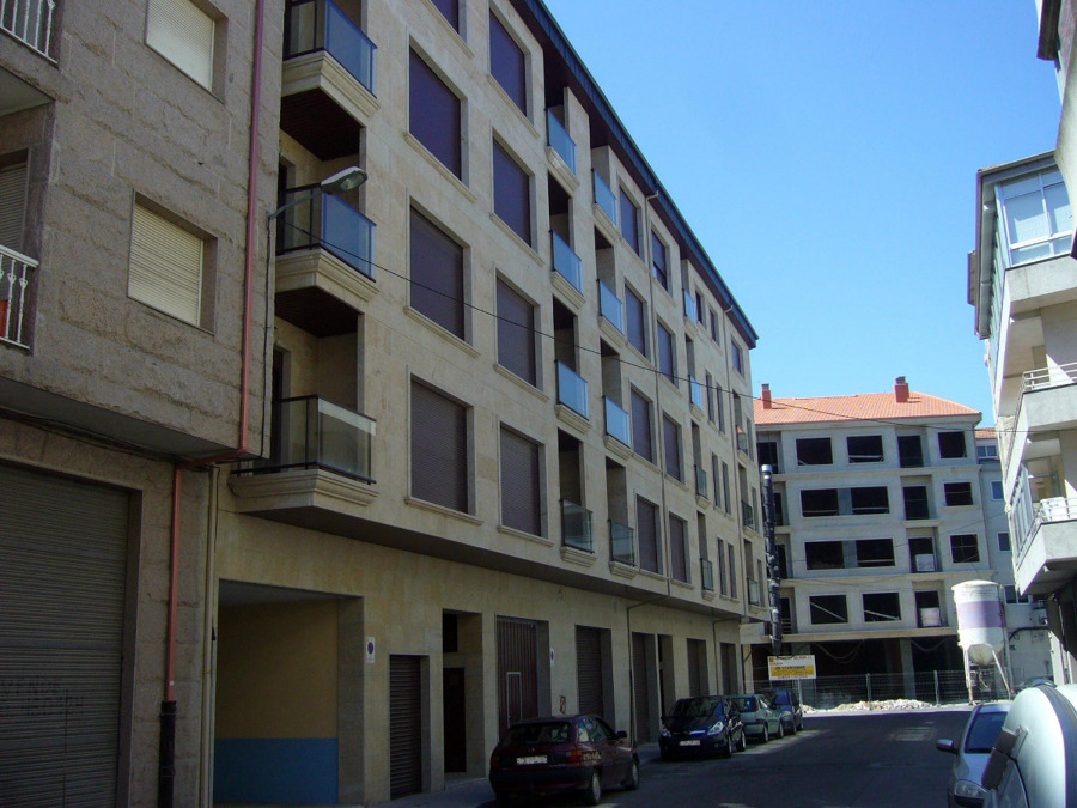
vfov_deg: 40.7
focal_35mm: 35
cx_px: 538
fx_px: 1089
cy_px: 404
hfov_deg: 52.6
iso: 100
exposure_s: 1/250
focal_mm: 5.8
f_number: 5.6
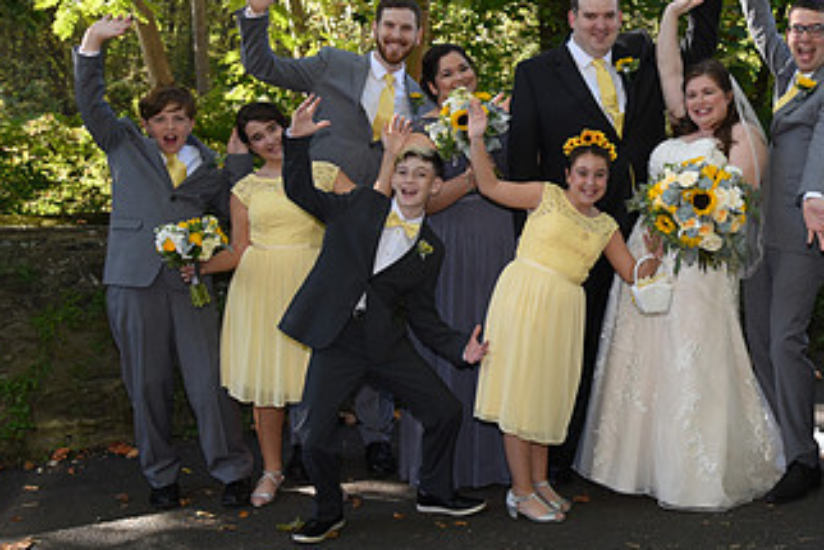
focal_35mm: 63
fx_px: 1443
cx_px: 706
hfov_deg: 30.8
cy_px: 178
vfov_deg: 21.5
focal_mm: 35
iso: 640
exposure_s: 1/200
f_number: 6.3
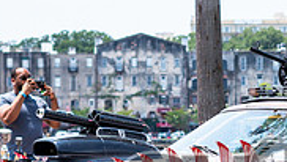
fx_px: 1425
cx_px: 310
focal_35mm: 187
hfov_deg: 11.3
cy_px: 180
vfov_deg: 6.5
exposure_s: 1/400
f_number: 3.2
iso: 50
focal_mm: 50
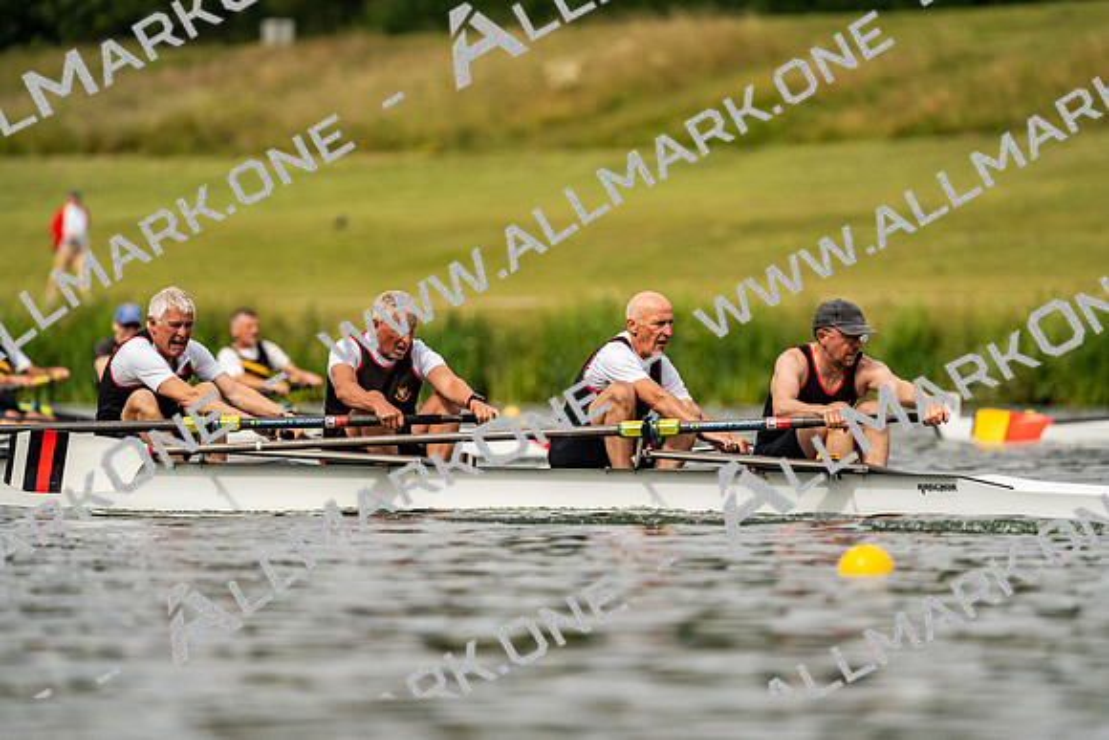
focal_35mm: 547
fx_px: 16854
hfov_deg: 3.8
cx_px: 554
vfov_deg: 2.5
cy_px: 370
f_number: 6.3
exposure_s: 1/2000
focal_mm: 547
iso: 250
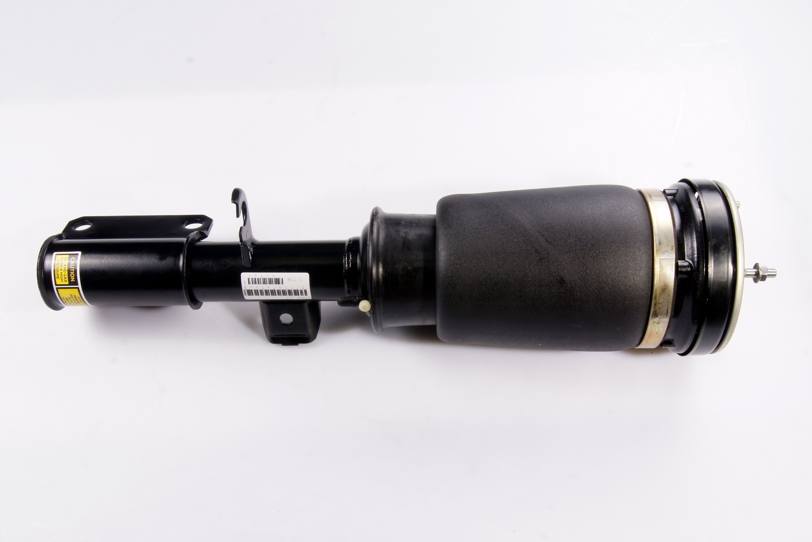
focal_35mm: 33
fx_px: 744
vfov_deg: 40.0
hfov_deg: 57.2
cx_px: 406
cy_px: 271
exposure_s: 1/6
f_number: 20
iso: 200
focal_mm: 22
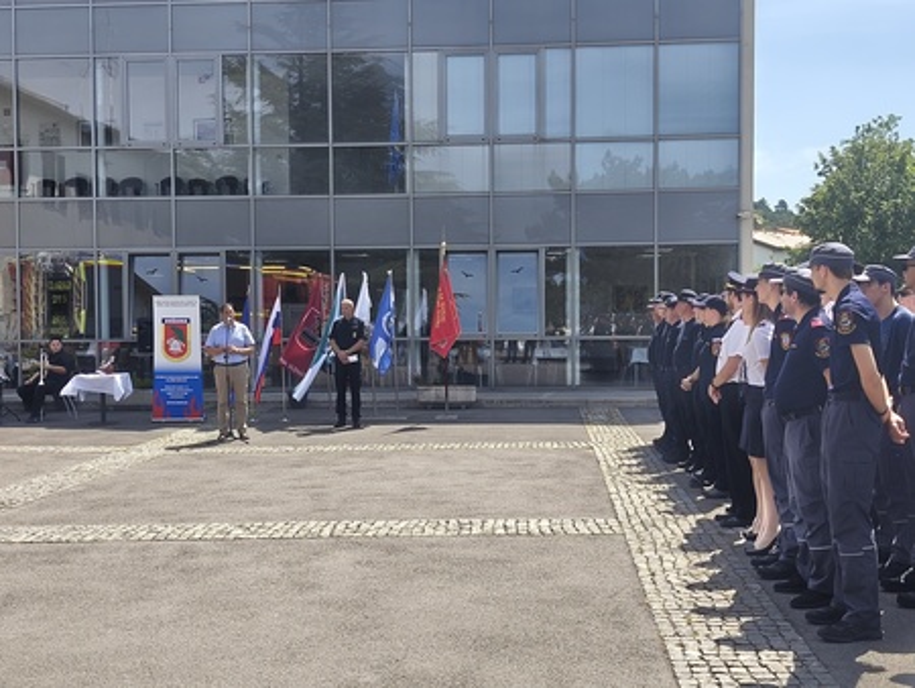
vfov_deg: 32.9
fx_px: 1164
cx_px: 458
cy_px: 344
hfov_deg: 42.9
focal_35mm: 44
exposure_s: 1/288
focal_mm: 6.18
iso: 50
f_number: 1.65
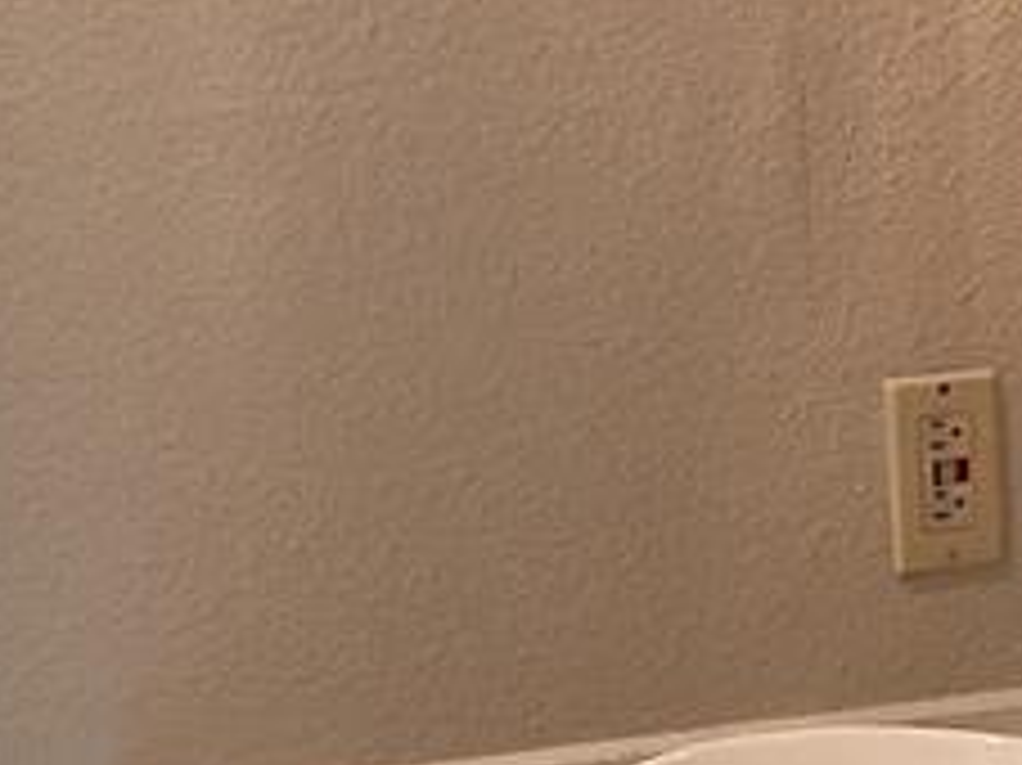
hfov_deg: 13.2
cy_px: 450
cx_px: 1598
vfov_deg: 10.6
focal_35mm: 140
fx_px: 4131
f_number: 2.4
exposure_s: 1/60
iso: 160
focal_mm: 3.3
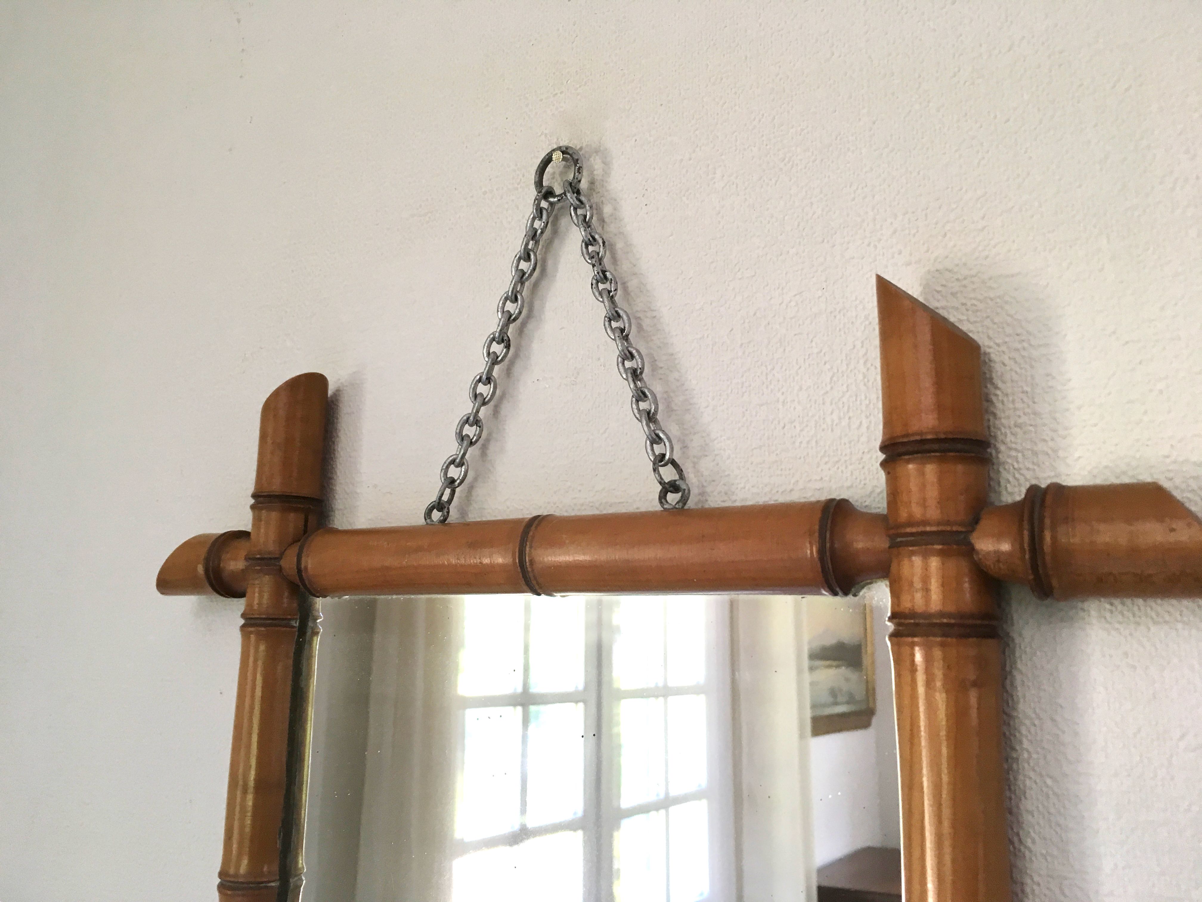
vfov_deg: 48.2
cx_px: 601
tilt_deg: +9.5
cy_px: 451
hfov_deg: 61.7
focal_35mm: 29
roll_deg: +0.2
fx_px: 1007
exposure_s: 1/33
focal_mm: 4.15
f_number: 2.2
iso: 40
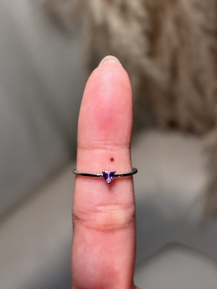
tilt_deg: -54.7
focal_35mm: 56
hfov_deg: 26.1
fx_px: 468
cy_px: 134
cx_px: 106
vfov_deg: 34.3
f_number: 1.6
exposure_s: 1/60
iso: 50
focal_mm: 5.96
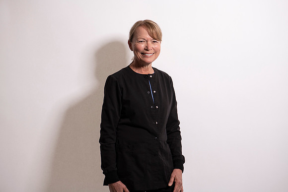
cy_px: 96
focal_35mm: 105
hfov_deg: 19.5
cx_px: 144
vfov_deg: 13.0
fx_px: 840
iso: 64
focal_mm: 105
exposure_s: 1/160
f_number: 6.3
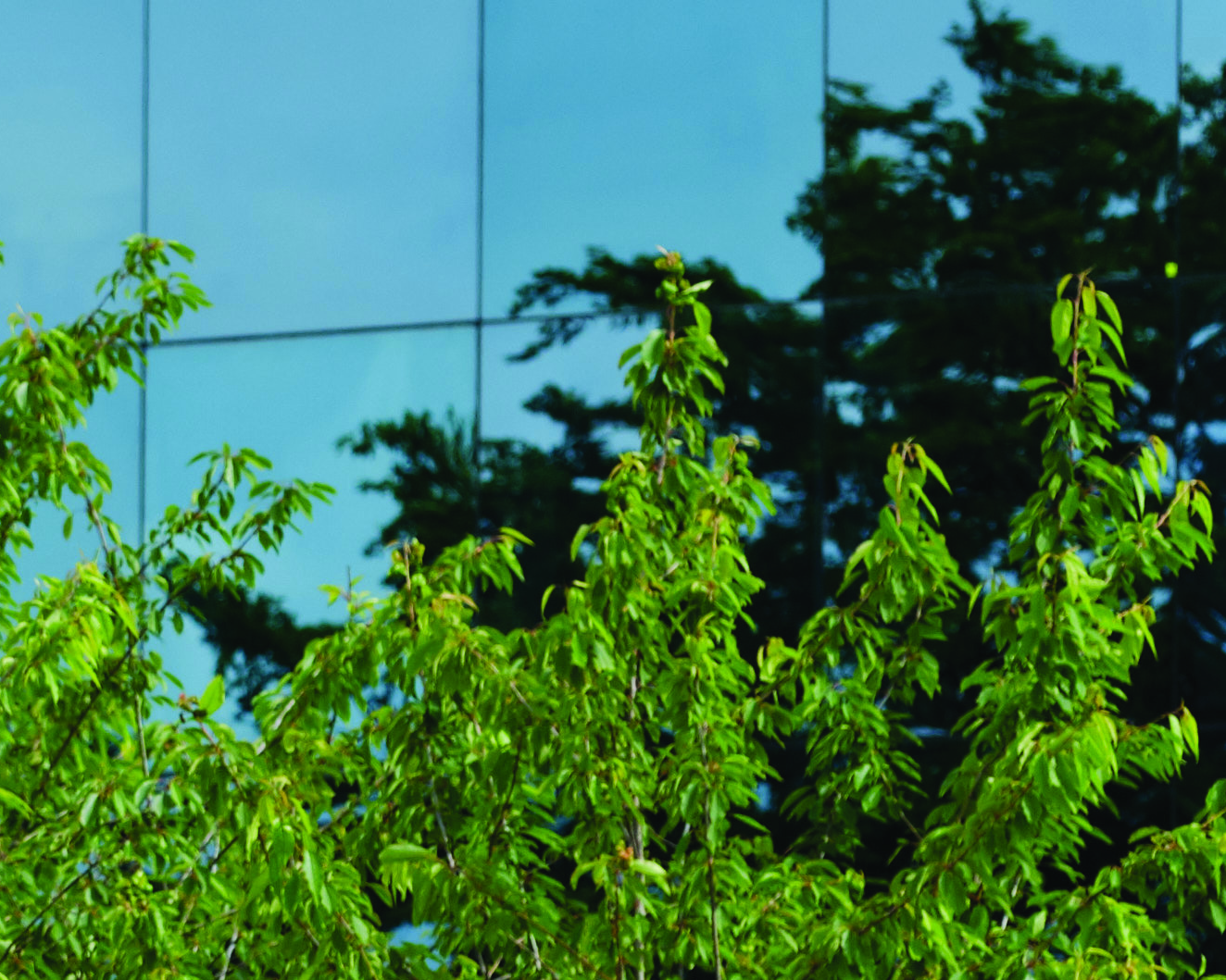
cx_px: -1481
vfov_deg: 2.7
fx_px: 20826
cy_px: 1444
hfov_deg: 3.3
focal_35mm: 574
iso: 200
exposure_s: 1/850
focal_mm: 90
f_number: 4.5
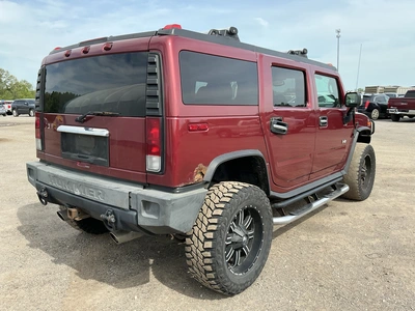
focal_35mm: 28
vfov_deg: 49.7
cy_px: 156
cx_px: 208
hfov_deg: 63.4
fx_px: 336
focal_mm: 3
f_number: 1.8
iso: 25
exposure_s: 1/739
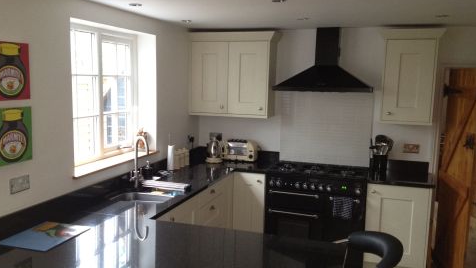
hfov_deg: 49.4
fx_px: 518
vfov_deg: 29.0
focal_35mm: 41
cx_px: 224
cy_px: 148
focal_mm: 4.28
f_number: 2.4
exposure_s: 1/20
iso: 200
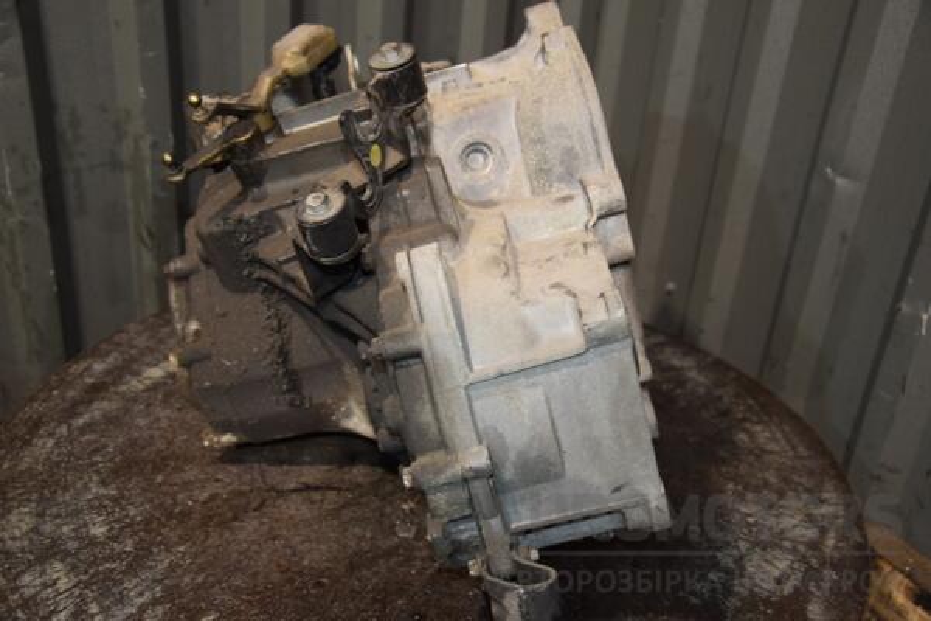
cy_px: 310
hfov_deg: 49.6
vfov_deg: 34.2
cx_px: 466
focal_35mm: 39
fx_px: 1009
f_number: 4
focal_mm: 26
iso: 800
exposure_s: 1/50
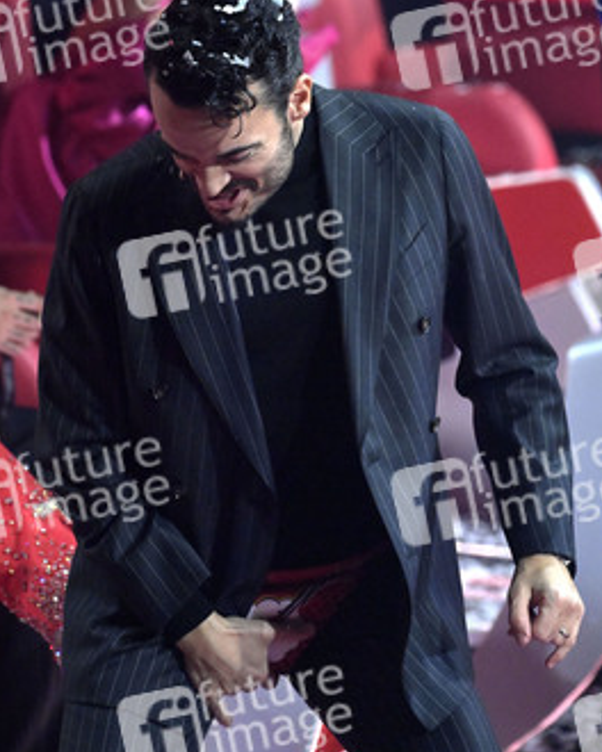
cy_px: 378
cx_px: 301
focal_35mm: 398
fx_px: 8864
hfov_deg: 3.9
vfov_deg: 4.9
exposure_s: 1/500
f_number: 5.6
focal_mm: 350
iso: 12800
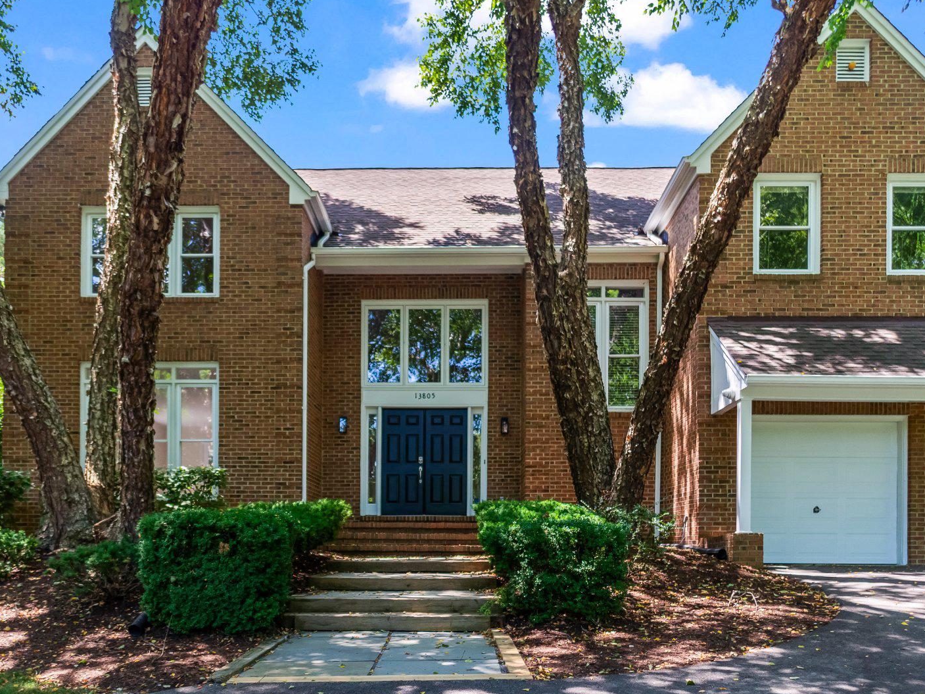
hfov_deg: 63.3
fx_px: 748
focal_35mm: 28
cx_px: 502
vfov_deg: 49.3
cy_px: 431
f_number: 1.8
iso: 400
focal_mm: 20
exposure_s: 1/2000
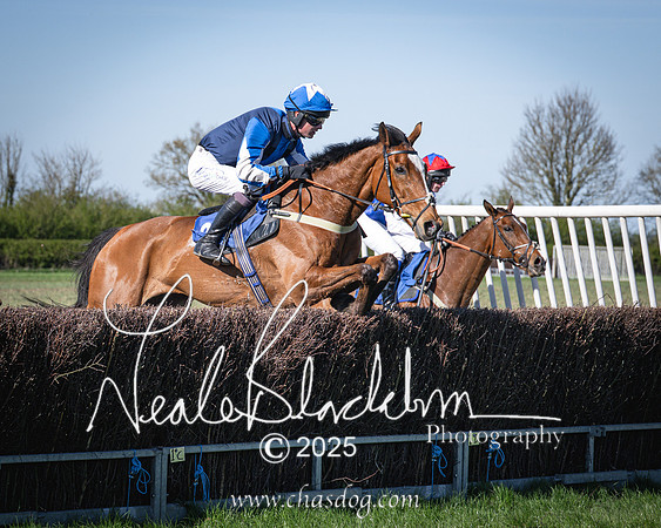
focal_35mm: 149
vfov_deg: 10.4
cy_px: 256
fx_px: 2916
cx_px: 305
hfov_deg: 12.9
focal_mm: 70
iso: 200
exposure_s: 1/1600
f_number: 4
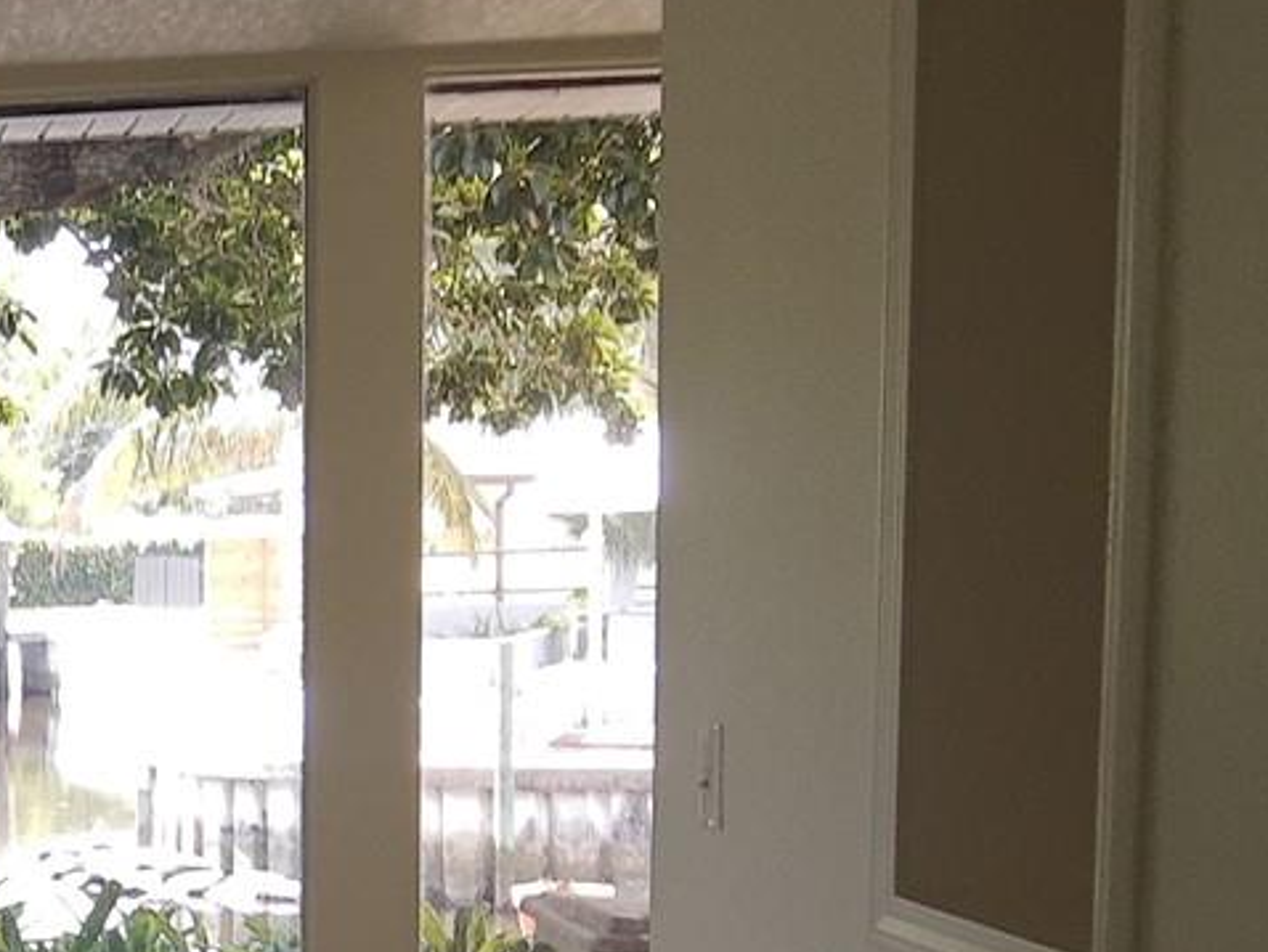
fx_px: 3188
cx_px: -714
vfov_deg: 16.7
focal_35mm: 87
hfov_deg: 19.2
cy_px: 920
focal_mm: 3.95
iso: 53
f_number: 1.8
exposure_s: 1/50
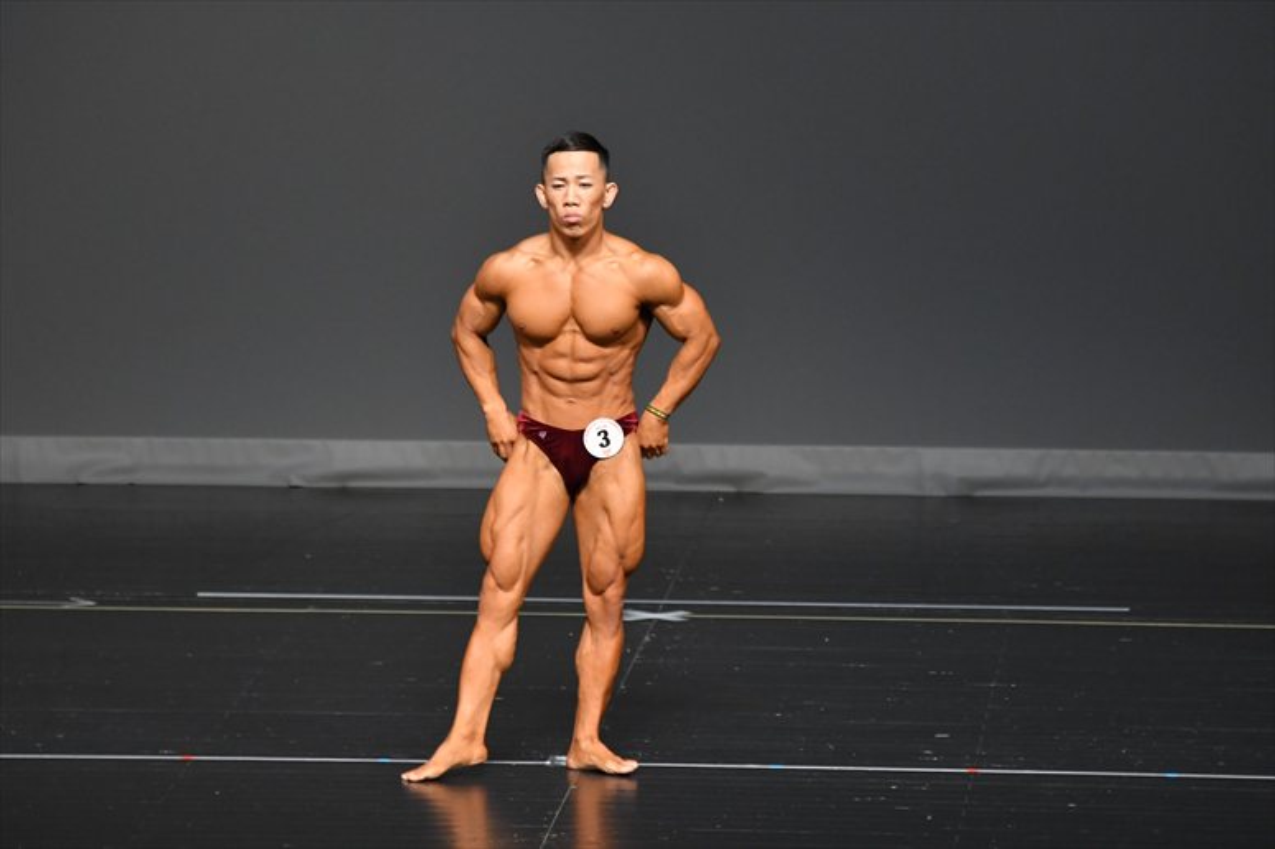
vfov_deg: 4.6
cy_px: 424
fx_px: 10620
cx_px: 638
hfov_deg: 6.9
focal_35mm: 300
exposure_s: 1/400
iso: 2500
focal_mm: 200
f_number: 5.6
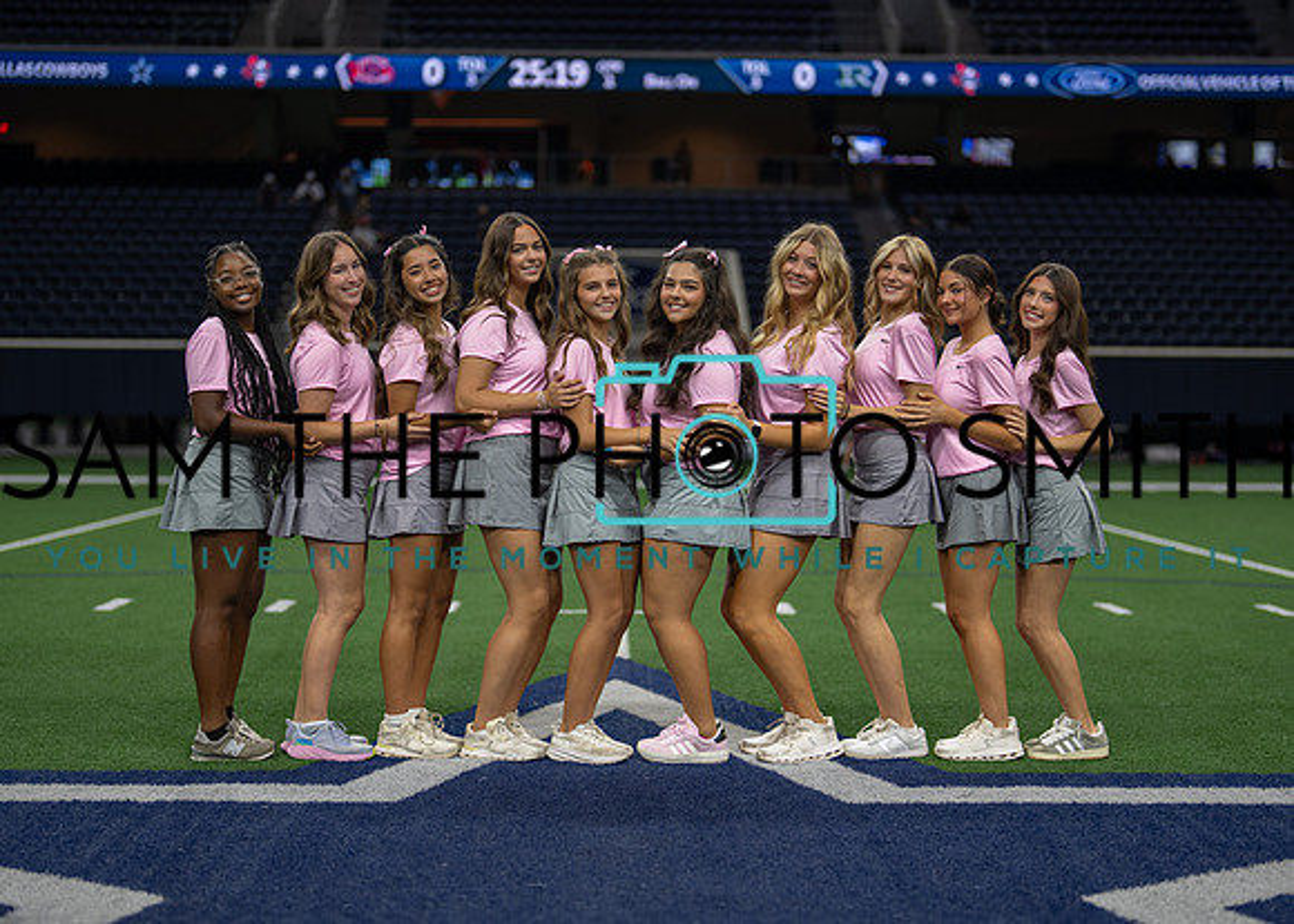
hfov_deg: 31.9
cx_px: 646
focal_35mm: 62
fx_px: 2267
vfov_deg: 23.0
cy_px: 477
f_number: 1.2
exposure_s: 1/400
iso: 160
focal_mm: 50
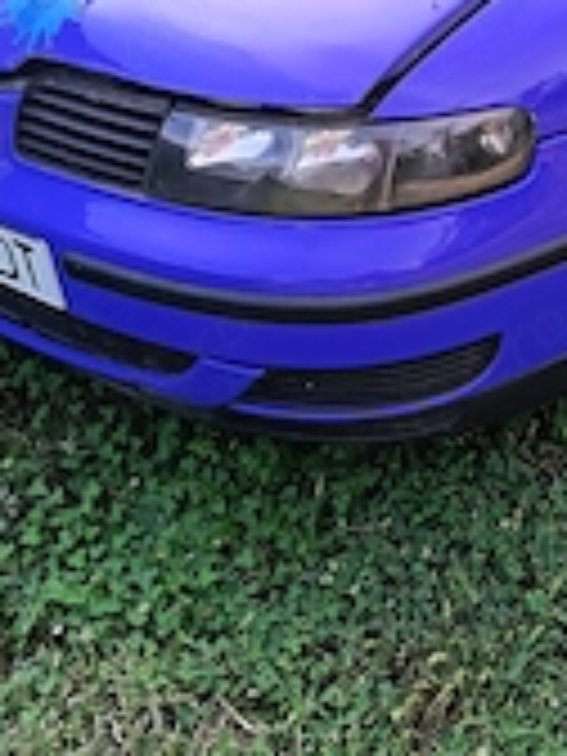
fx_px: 1245
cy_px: 144
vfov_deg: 32.8
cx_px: 580
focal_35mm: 57
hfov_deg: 24.4
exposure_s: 1/192
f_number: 1.75
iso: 100
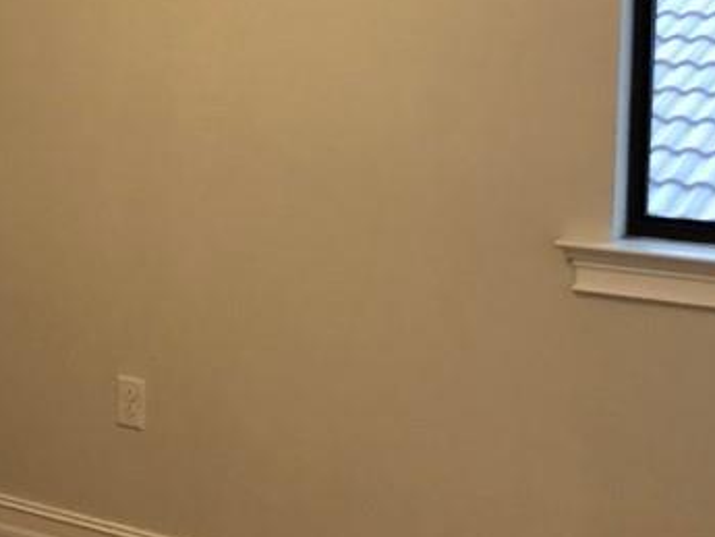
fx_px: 1715
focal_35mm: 83
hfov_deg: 22.3
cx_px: -54
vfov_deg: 17.5
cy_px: 52
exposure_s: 1/15
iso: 64
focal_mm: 4
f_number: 1.8
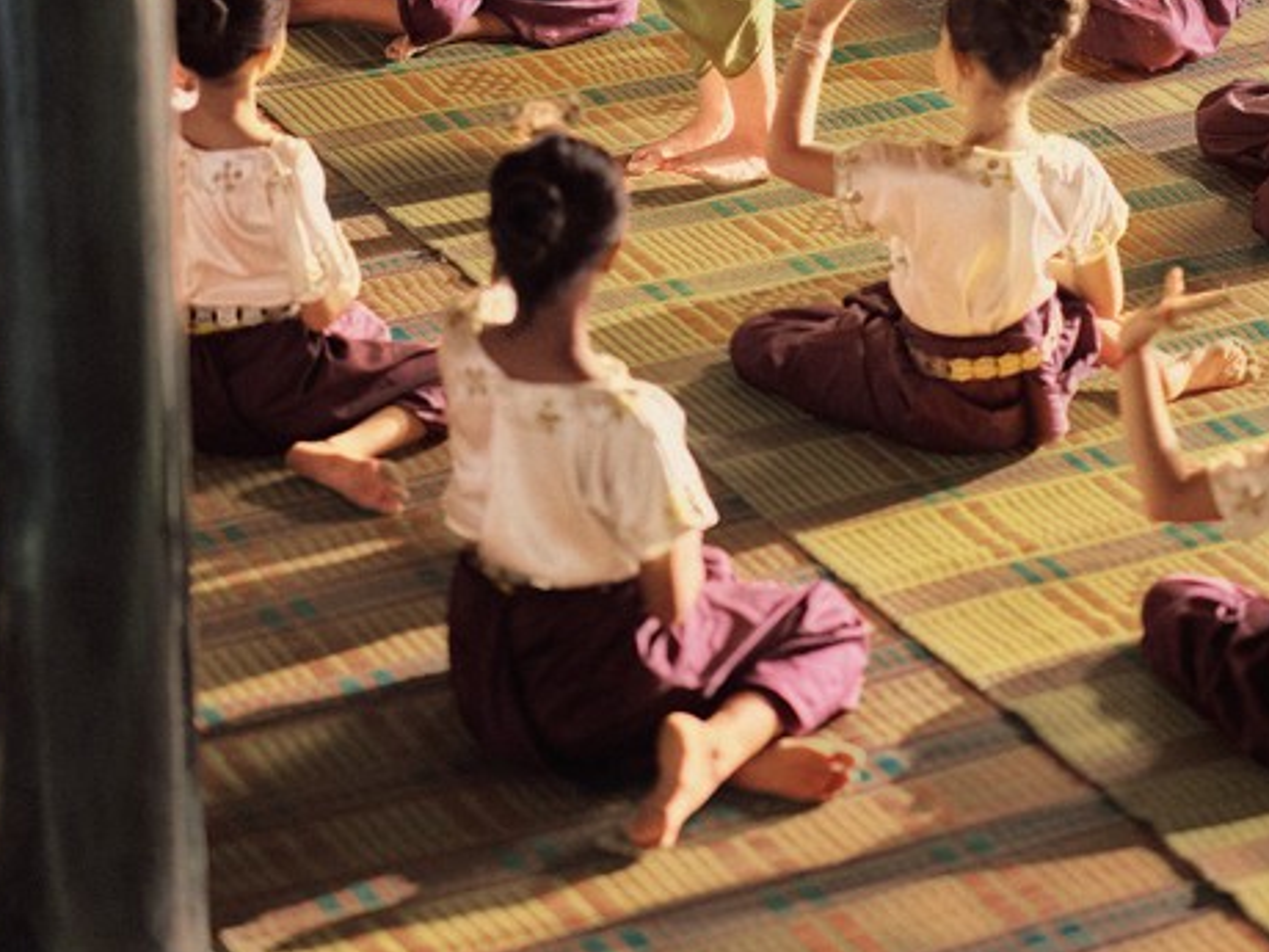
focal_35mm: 137
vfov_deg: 10.8
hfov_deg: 14.3
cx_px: 943
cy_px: 116
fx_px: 5022
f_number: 1.7
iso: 2000
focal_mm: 80
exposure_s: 1/200
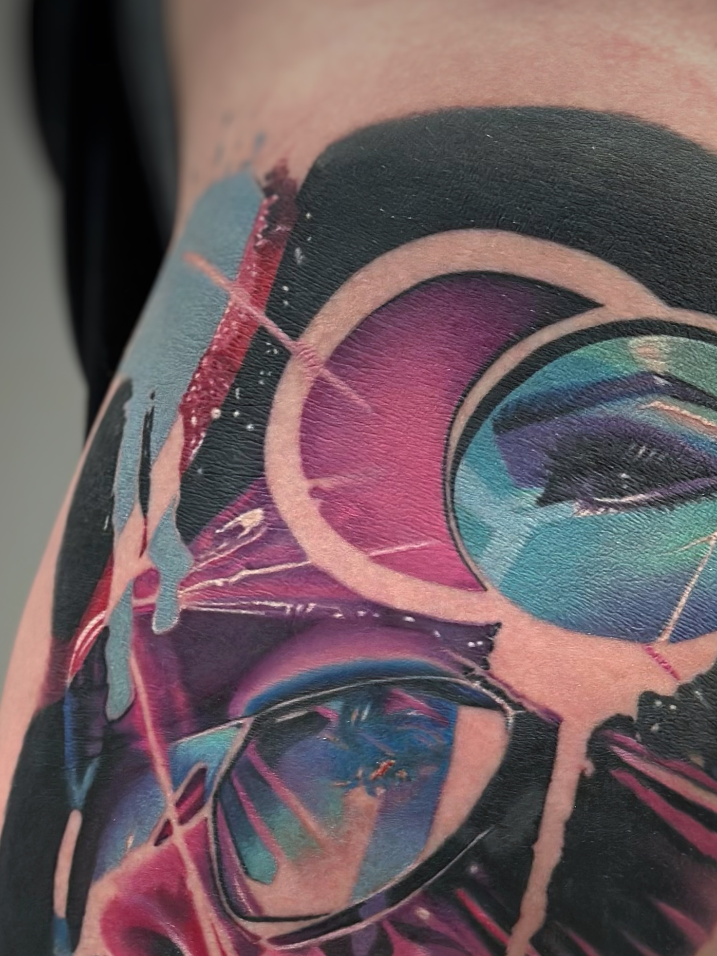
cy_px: 1003
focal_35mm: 104
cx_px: 524
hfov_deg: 14.2
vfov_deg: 18.3
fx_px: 2872
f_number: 1.78
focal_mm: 6.86
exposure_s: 1/50
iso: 250
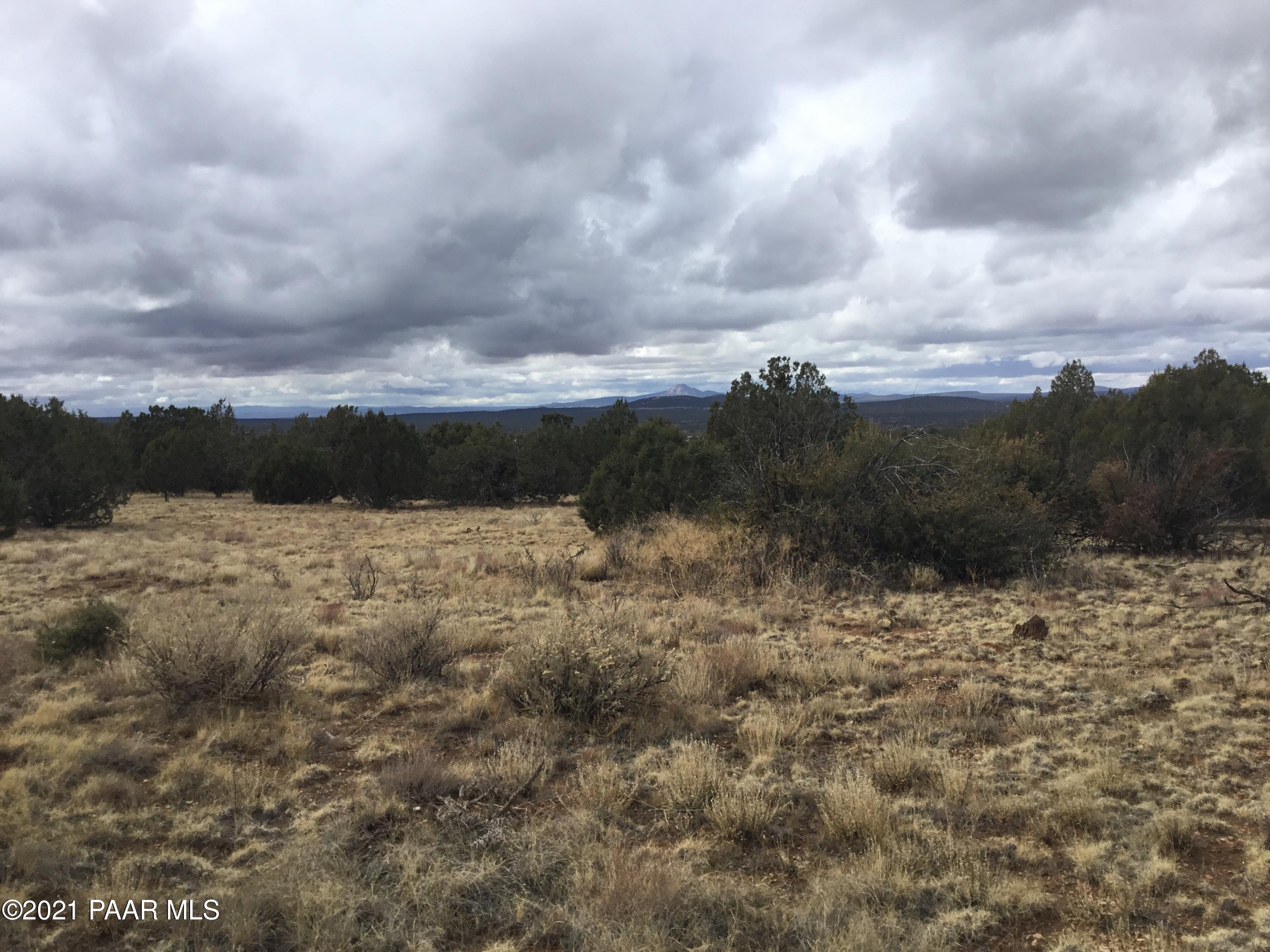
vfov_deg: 45.4
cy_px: 476
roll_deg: +1.9
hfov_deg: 58.4
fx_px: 1137
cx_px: 635
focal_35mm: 31
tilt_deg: -5.0
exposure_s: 1/1045
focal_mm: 3.3
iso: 25
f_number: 2.4
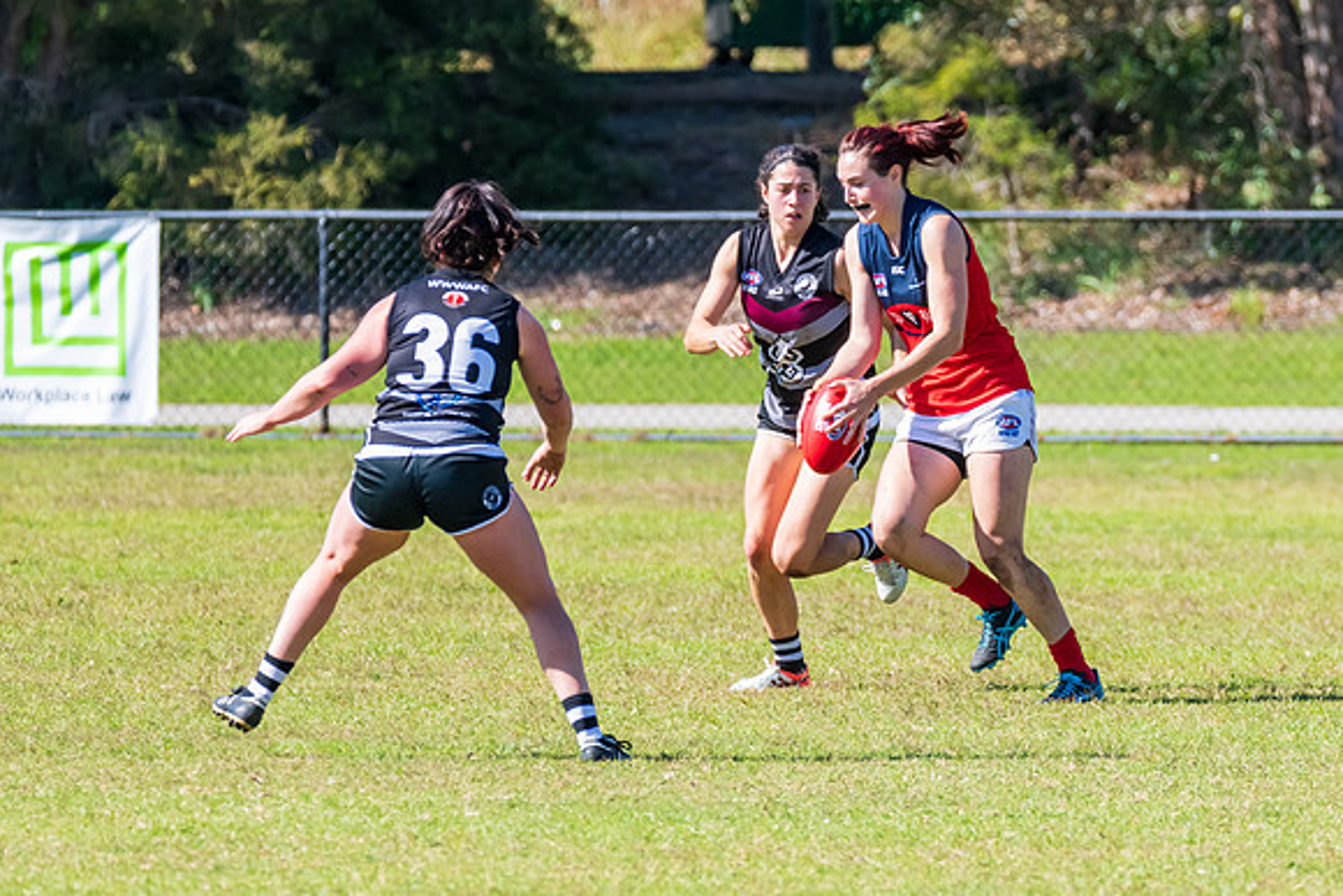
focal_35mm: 670
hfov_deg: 3.1
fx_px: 24993
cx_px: 1107
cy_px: 445
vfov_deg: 2.1
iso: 800
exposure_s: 1/2000
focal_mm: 360
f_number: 6.3
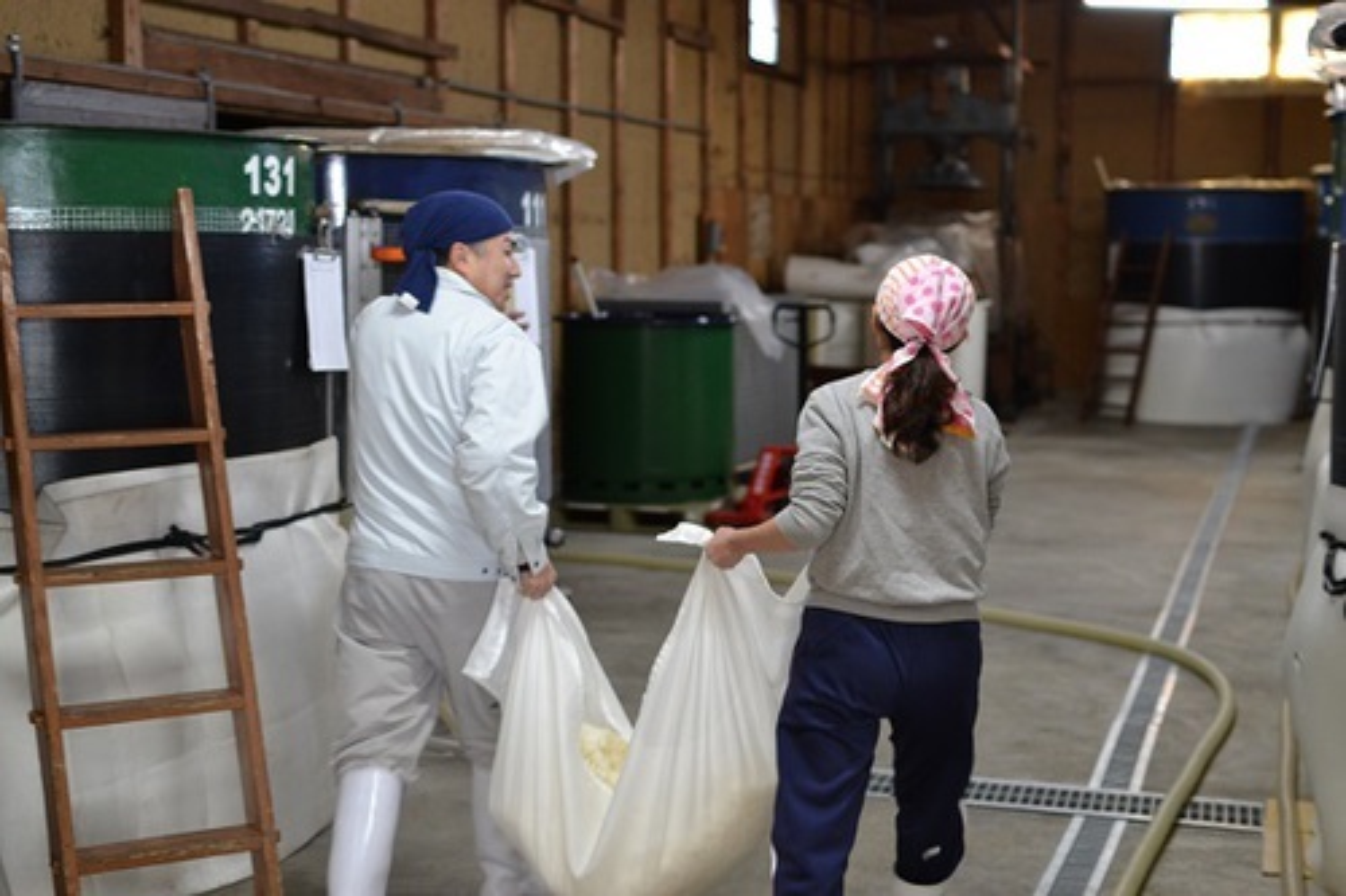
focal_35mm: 52
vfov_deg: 25.7
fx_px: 1962
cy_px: 448
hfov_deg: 37.9
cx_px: 673
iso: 400
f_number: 2.5
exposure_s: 1/60
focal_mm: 35
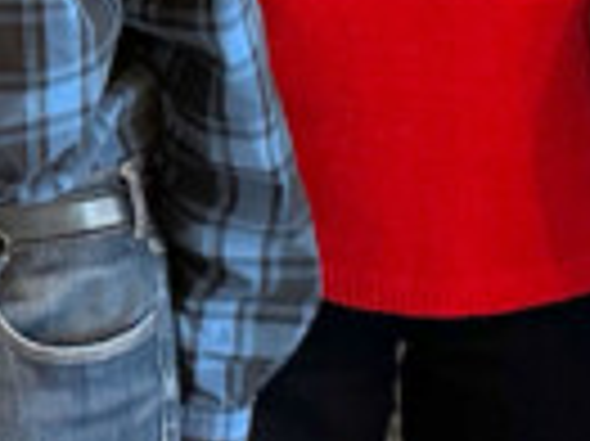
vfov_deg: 9.8
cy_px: -194
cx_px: -446
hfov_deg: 12.4
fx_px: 2503
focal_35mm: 147
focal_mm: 6.86
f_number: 1.78
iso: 400
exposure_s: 1/50
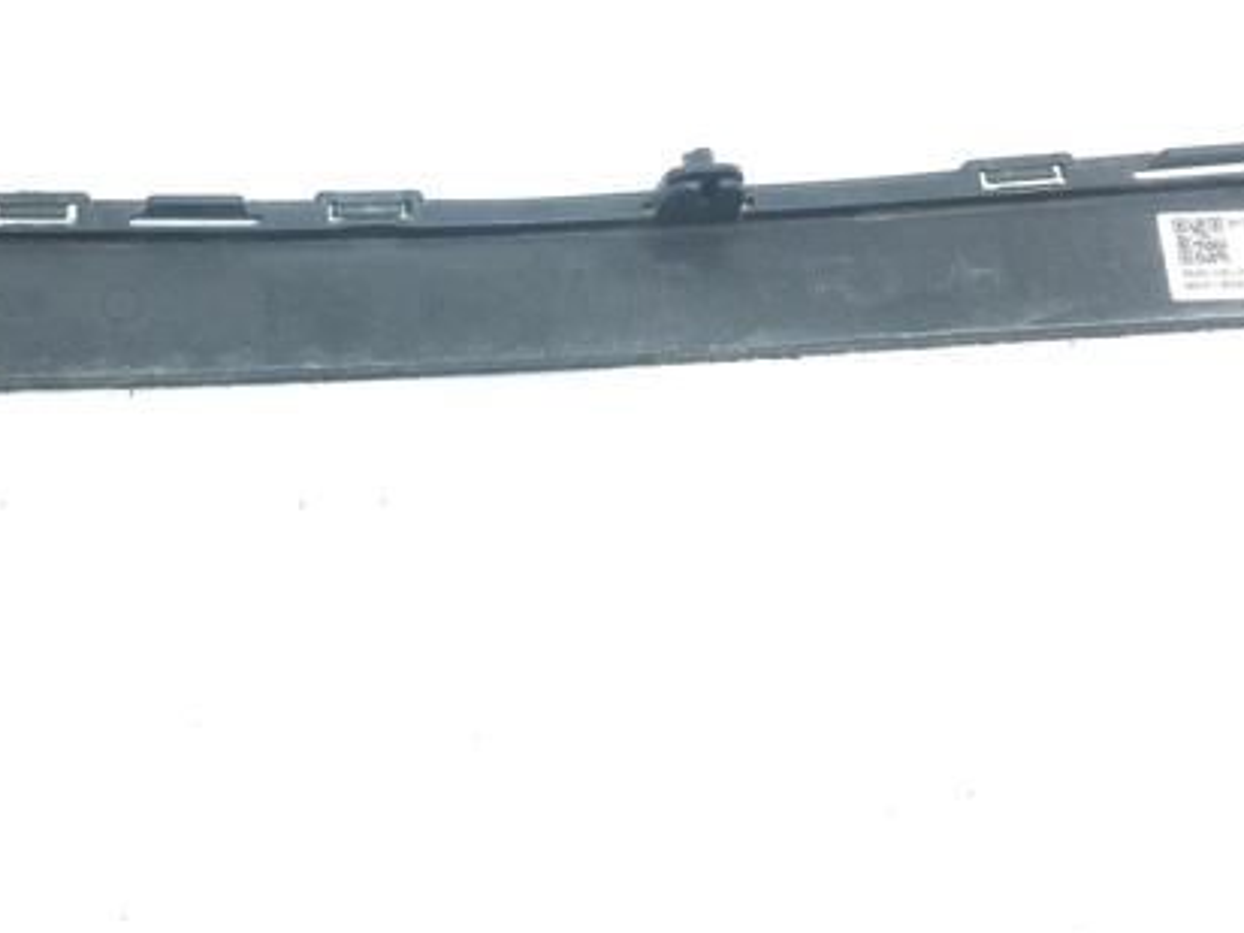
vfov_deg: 31.9
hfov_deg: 41.4
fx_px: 1617
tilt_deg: -64.7
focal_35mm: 45
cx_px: 396
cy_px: 317
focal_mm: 4.15
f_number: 2.2
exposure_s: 1/407
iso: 25
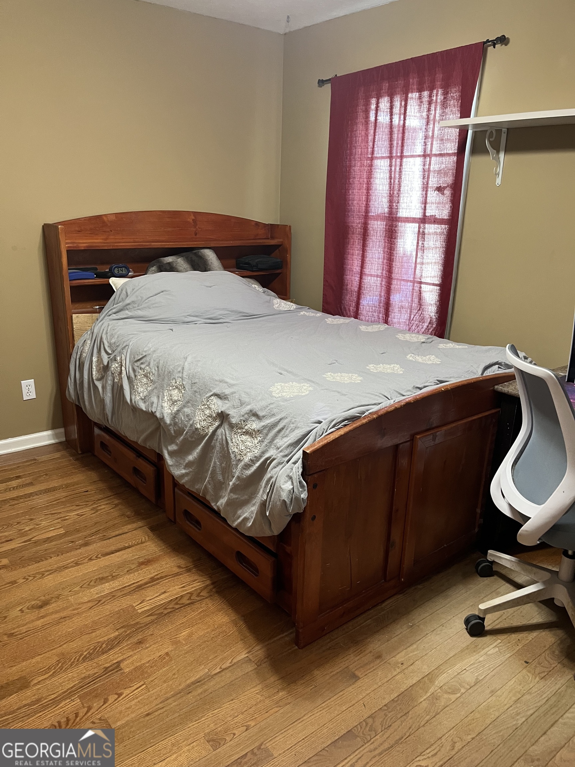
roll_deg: -0.7
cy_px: 384
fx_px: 576
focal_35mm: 26
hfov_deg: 53.1
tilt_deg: -17.8
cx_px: 288
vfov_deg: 67.3
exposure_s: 1/60
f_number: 1.6
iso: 250
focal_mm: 5.1
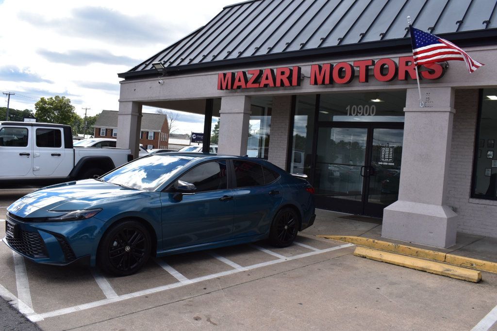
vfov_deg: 41.7
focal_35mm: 32
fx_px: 435
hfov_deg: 59.5
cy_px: 166
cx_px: 248
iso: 400
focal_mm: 21
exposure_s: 1/400
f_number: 11
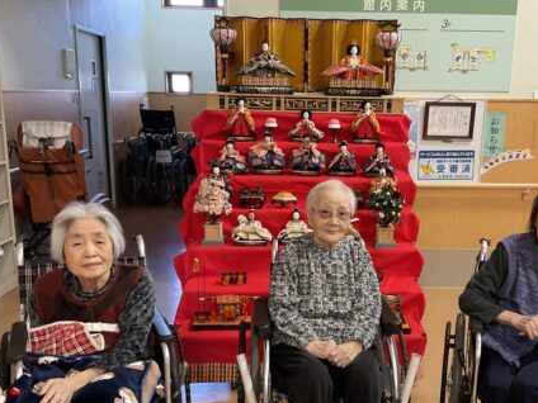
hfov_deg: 45.5
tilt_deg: -13.9
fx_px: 637
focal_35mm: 41
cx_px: 324
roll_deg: -1.4
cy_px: 245
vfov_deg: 35.0
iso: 125
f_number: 1.8
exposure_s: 1/50
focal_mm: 3
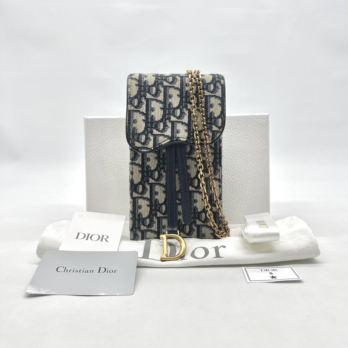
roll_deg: +1.0
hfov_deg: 52.5
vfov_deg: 52.4
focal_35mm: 31
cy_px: 152
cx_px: 176
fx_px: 353
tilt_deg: -5.3
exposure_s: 1/150
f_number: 1.5
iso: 32
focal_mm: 5.7
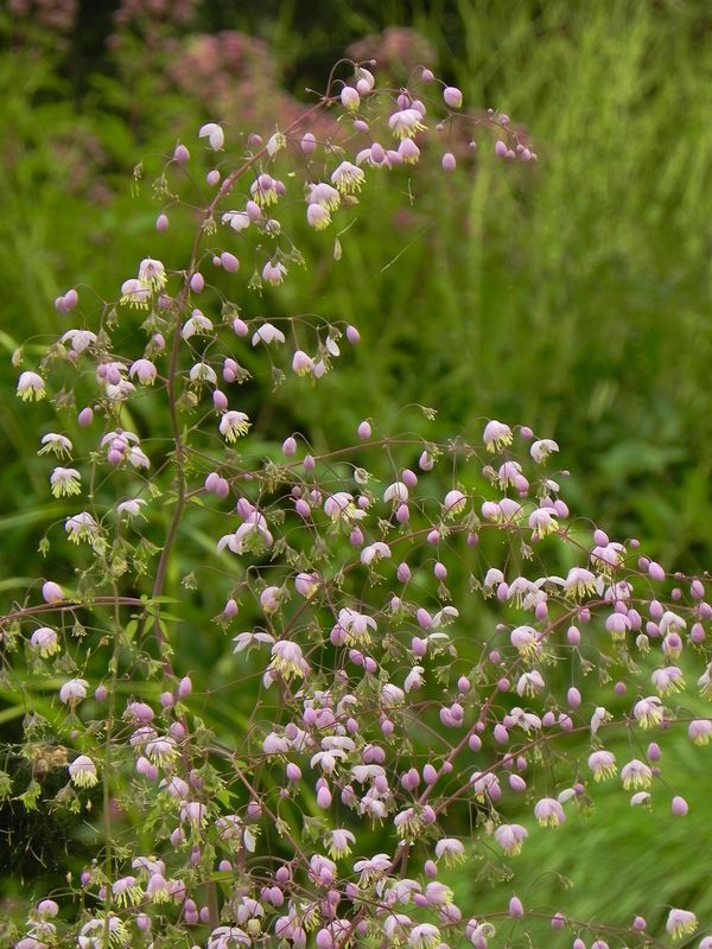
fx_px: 6774
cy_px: 474
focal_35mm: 247
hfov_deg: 6.0
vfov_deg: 8.0
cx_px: 356
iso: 160
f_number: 5
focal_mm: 44
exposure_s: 1/200
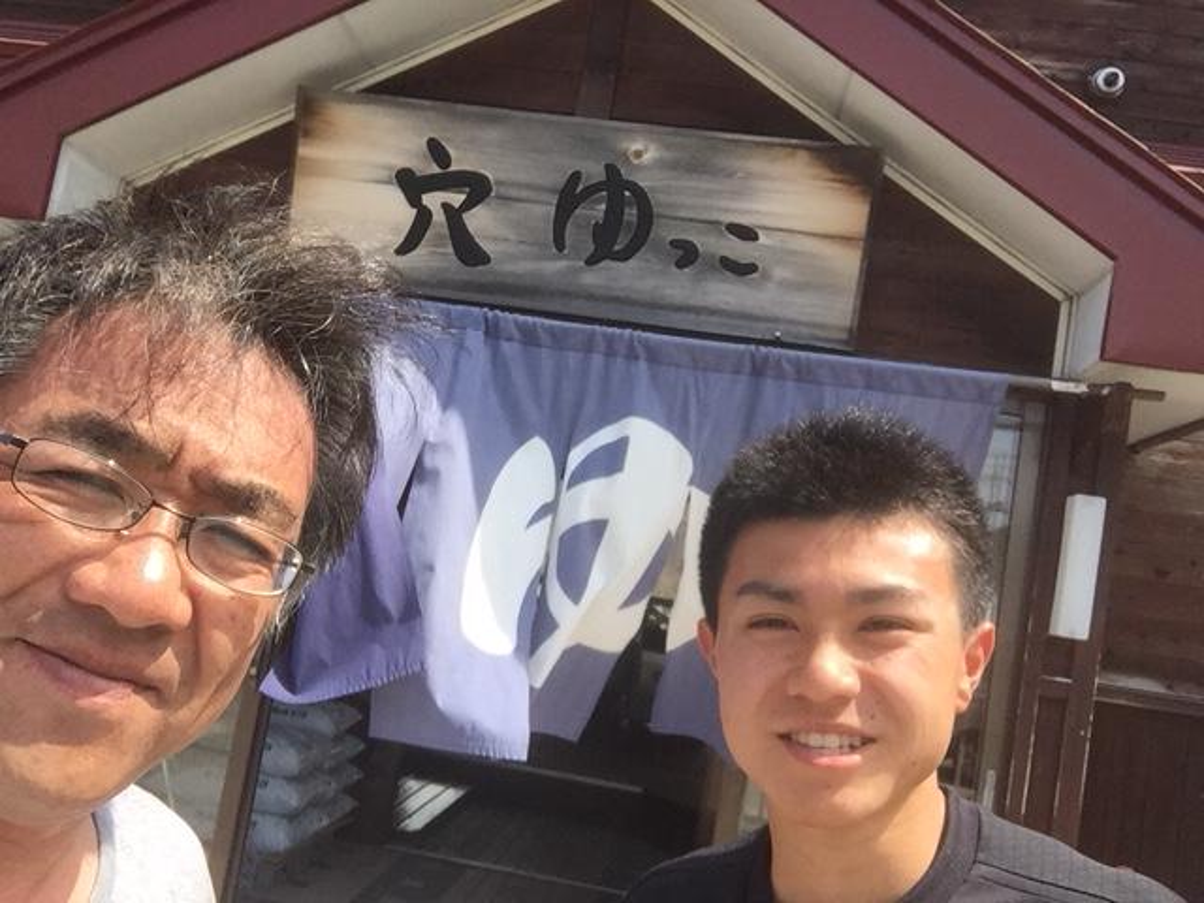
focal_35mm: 31
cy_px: 452
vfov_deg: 45.4
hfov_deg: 58.4
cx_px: 602
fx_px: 1078
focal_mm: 2.6
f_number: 2.2
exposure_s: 1/850
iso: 32
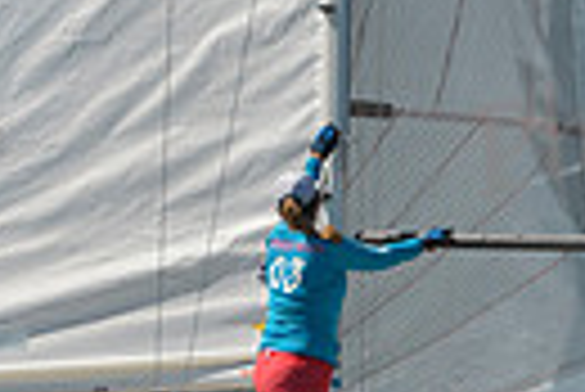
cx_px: 243
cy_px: 376
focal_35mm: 1780
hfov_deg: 1.2
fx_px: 28957
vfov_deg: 0.8
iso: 200
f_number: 6.3
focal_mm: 400
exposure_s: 1/1250
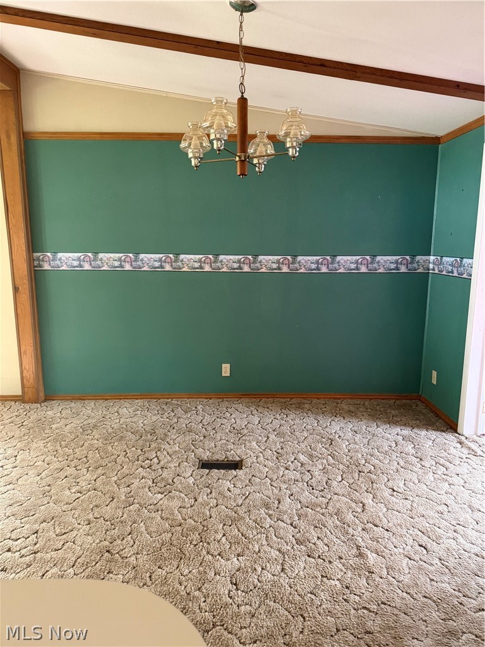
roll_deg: -0.1
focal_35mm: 24
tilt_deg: -10.5
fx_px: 448
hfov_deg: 56.8
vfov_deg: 71.6
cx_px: 242
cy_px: 324
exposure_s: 1/60
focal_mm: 6.76
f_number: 1.78
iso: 500
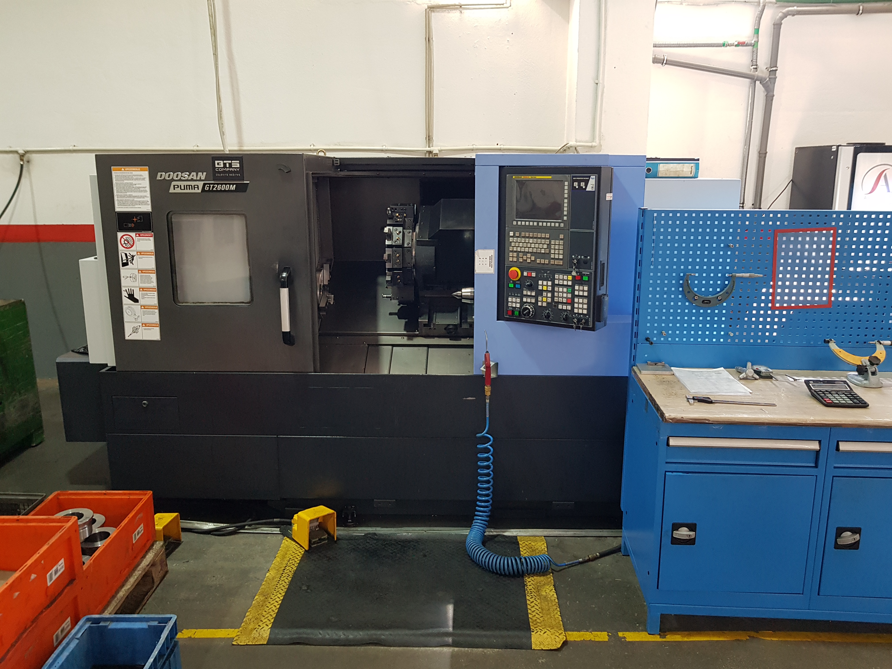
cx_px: 446
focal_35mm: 26
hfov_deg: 67.3
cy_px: 334
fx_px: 670
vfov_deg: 53.1
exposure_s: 1/50
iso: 160
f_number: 1.7
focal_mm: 4.2
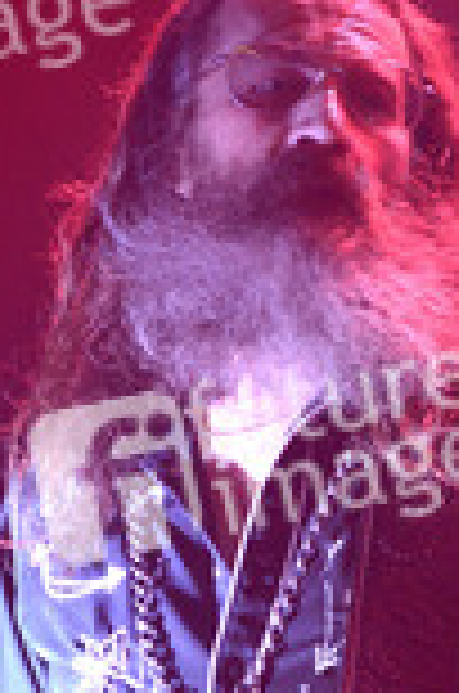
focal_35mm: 351
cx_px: 392
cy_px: 684
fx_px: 6743
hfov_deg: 3.9
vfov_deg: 5.9
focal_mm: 135
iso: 3200
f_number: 2.8
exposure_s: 1/320
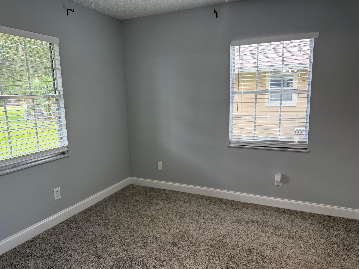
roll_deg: +2.0
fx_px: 249
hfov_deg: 71.6
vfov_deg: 56.8
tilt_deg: -8.5
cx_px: 180
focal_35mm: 24
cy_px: 134
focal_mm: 6.76
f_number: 1.78
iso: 100
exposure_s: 1/242
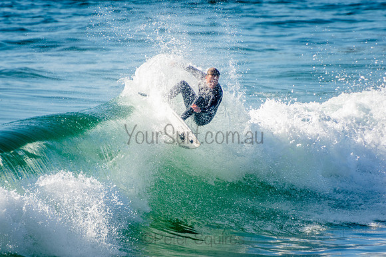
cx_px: 193
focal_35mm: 600
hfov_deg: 3.4
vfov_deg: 2.3
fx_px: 6435
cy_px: 128
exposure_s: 1/1250
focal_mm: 400
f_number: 5.6
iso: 250
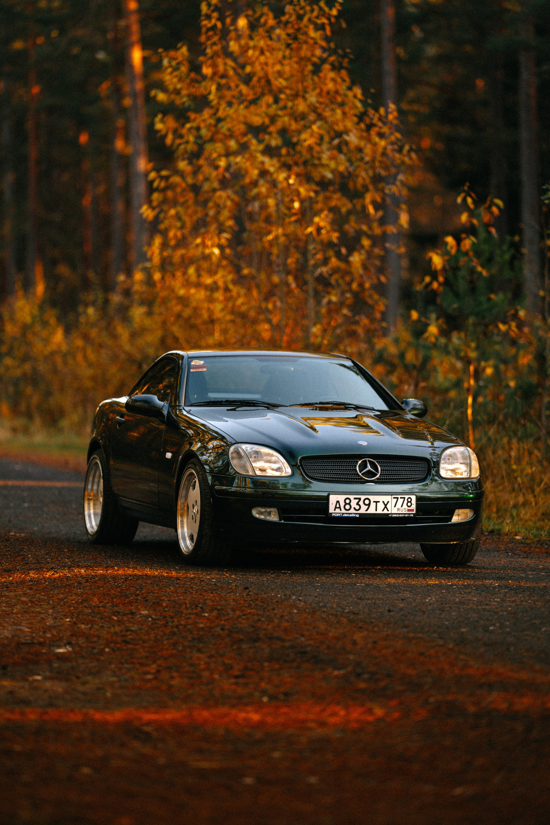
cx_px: 275
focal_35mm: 135
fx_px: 3094
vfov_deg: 15.2
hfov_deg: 10.2
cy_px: 412
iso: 125
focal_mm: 135
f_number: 2
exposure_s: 1/160
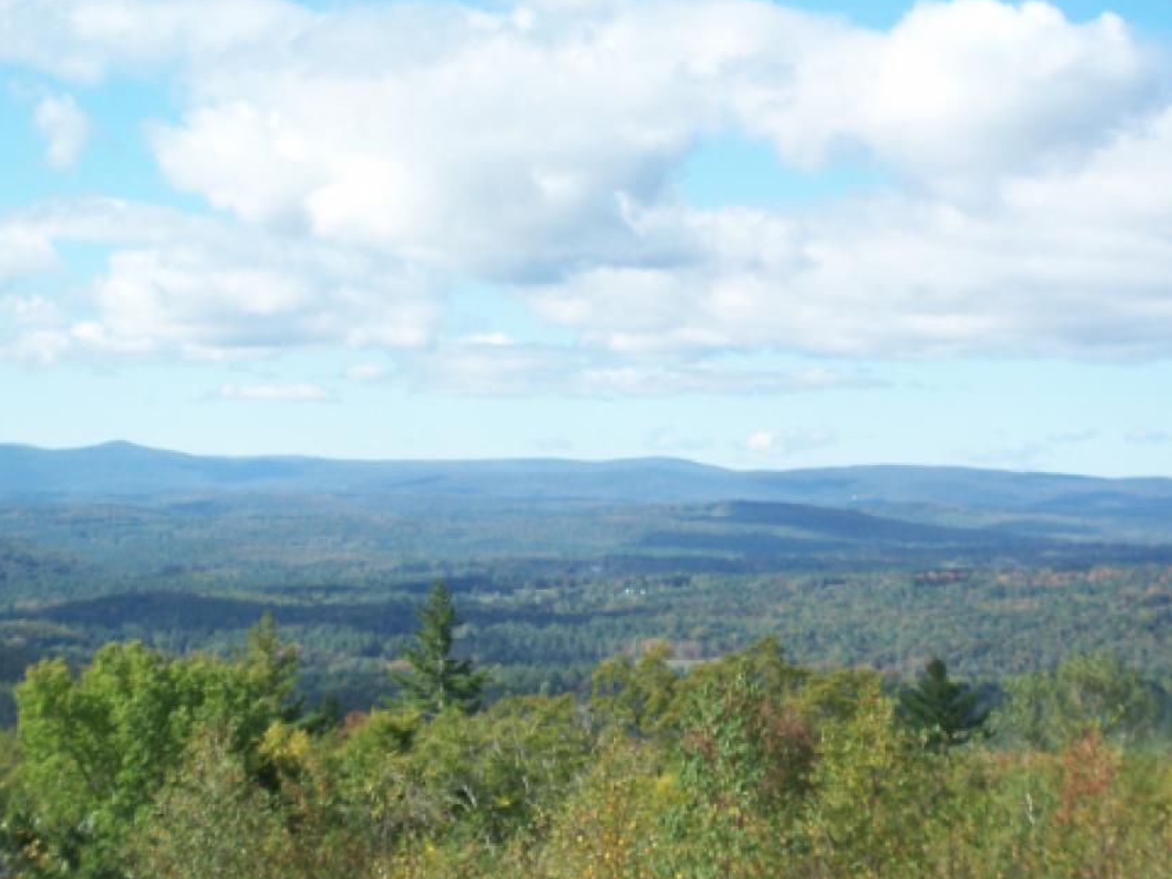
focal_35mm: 92
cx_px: 614
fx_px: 3116
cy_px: 406
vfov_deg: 16.1
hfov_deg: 21.3
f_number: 4.2
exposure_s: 1/320
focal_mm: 12.4
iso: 64
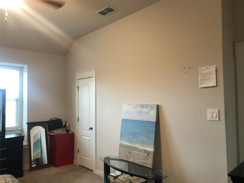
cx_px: 122
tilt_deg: +1.5
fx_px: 197
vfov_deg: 49.7
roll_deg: +0.9
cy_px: 92
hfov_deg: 63.4
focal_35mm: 28
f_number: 1.8
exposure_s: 1/24
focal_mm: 3.99
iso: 40
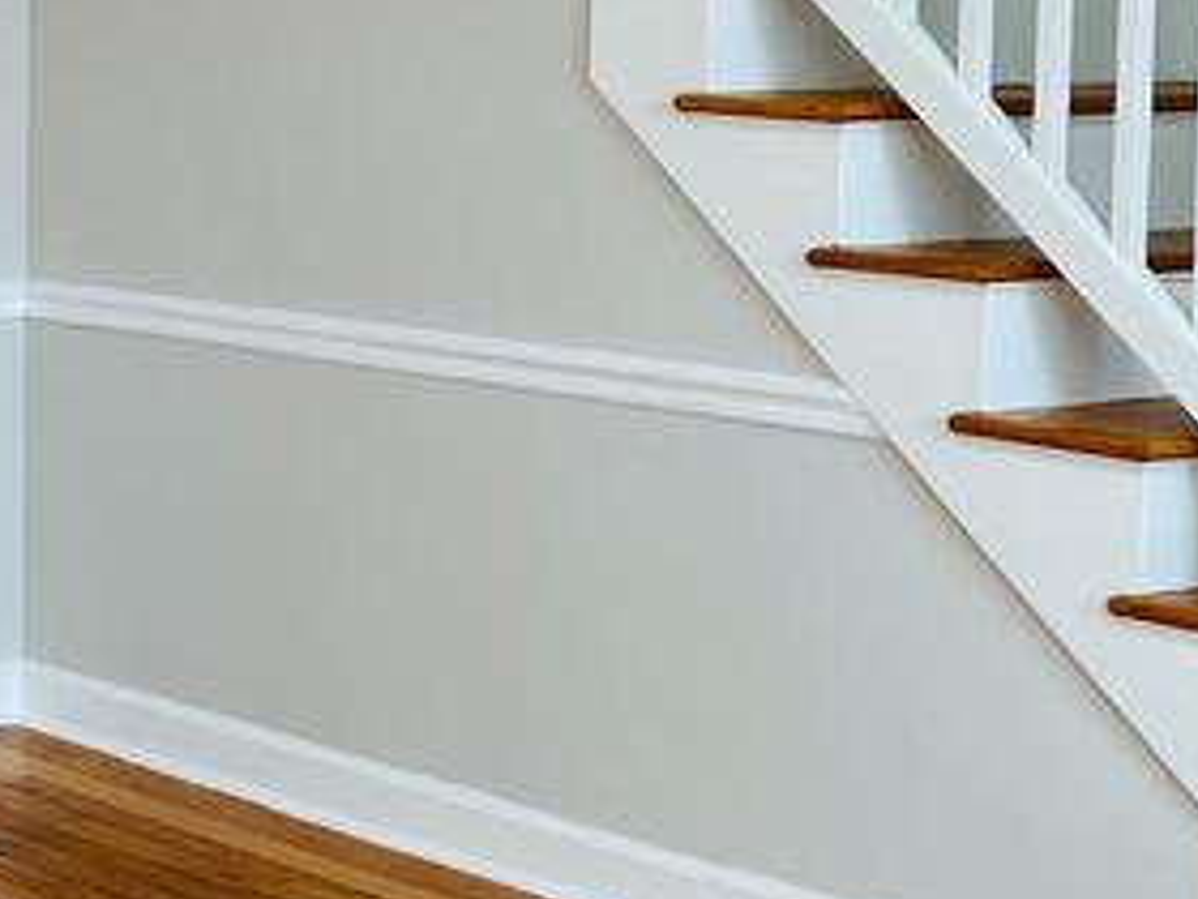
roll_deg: +0.5
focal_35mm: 95
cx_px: -329
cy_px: 265
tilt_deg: -4.4
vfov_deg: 15.5
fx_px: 3288
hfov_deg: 19.2
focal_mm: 4.2
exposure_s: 1/120
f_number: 1.6
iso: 40
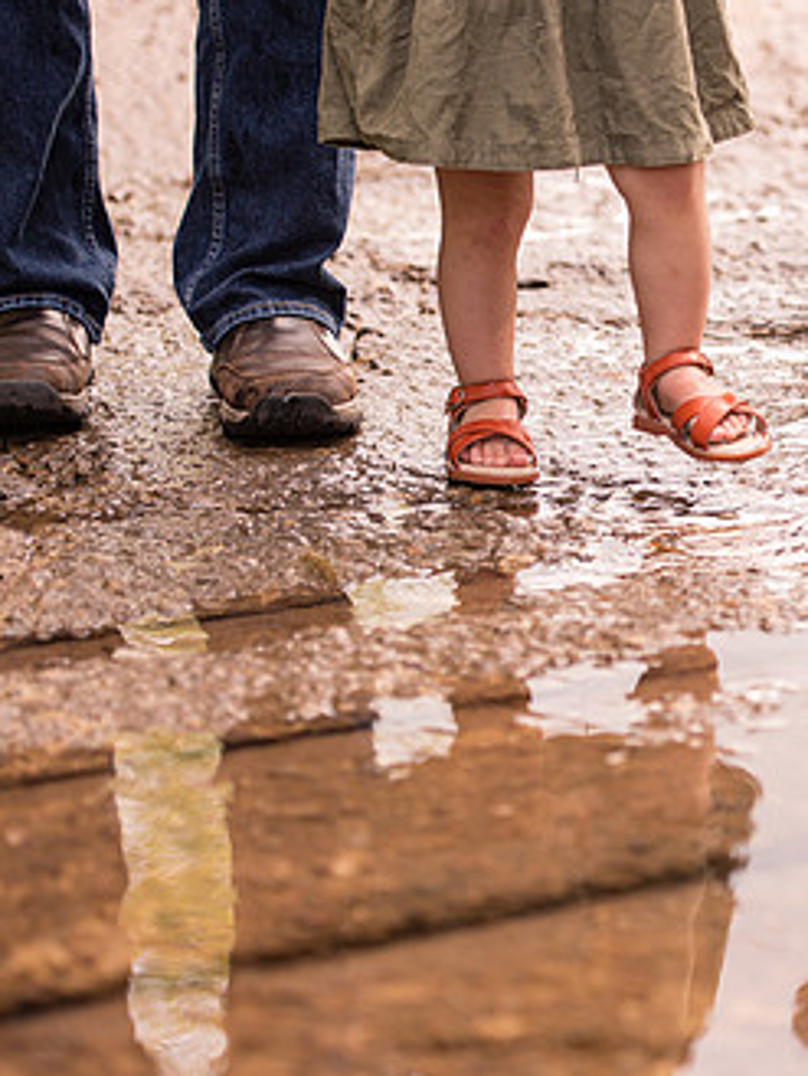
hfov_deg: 10.2
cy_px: 486
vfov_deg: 13.7
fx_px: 4479
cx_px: 841
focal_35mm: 144
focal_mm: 85
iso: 400
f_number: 3.2
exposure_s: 1/800
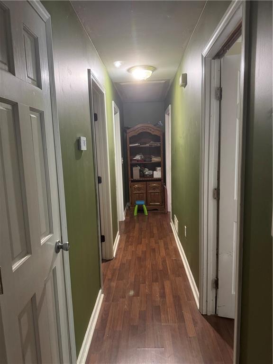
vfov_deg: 71.6
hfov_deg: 56.8
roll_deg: +1.5
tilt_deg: -8.0
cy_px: 182
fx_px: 252
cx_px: 136
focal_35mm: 24
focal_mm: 6.76
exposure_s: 1/60
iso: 640
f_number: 1.78
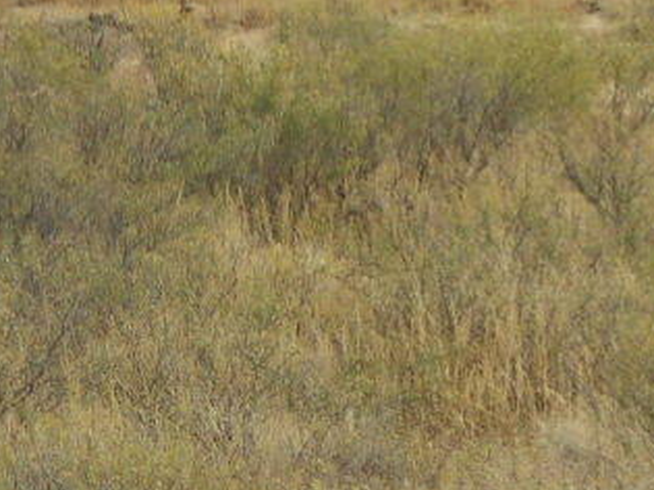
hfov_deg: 3.0
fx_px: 12484
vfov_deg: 2.2
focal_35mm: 661
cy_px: -120
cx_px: 185
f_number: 6.5
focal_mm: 23
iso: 110
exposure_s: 1/60
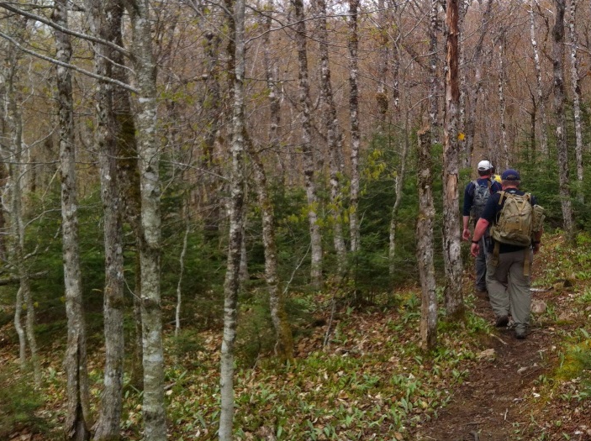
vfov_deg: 28.2
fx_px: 869
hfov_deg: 37.0
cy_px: 121
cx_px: 412
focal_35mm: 51
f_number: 2.8
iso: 80
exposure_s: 1/431
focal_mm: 3.85
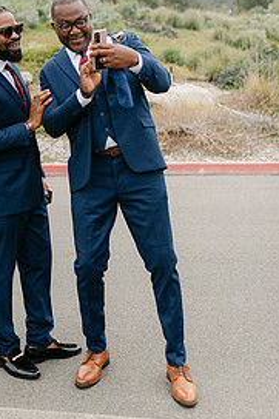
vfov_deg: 33.6
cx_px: 52
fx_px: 675
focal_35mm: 58
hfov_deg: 23.0
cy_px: 92
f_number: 2
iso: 160
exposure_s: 1/4000
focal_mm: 35
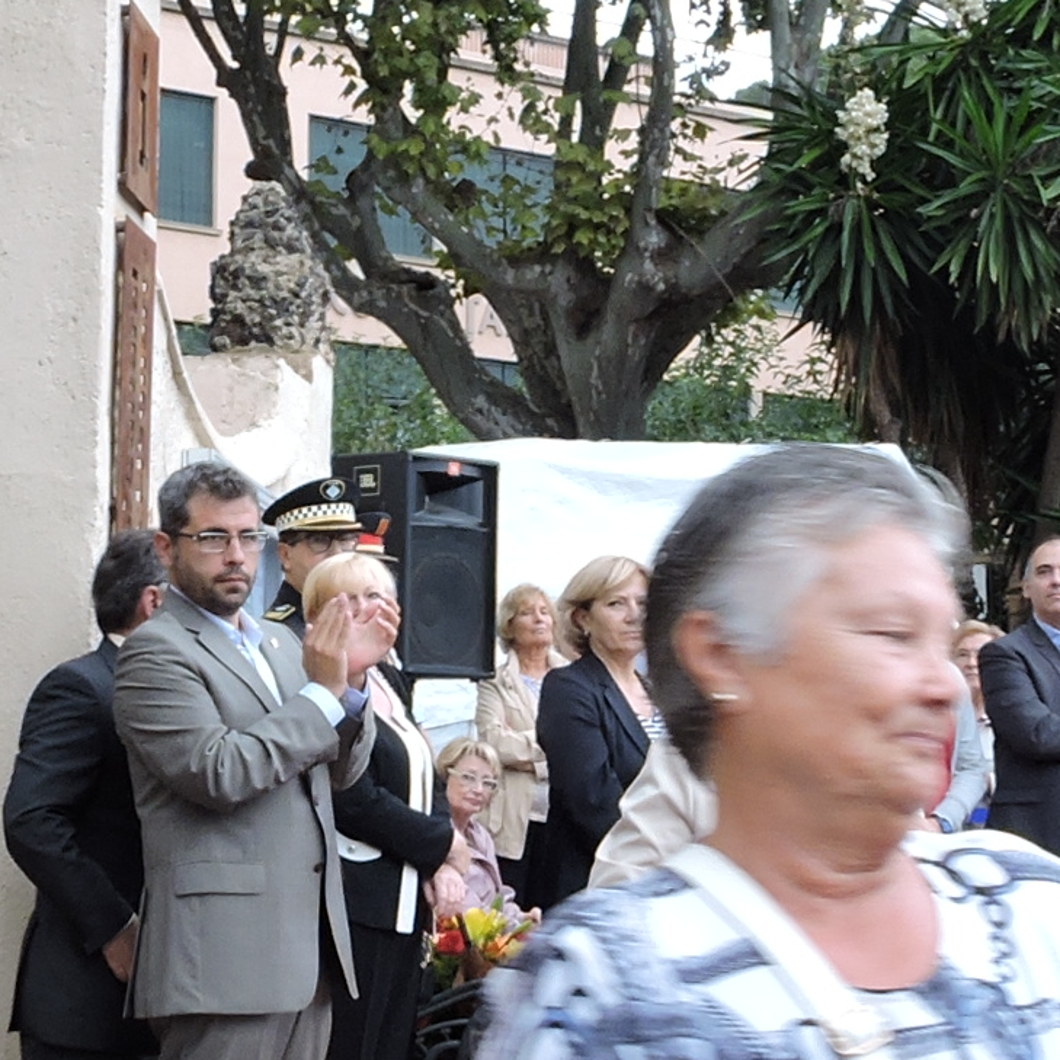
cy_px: 457
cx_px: 288
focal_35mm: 95
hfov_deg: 18.2
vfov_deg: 18.3
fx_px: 3291
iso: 100
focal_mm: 4.3
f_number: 3.3
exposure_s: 1/80
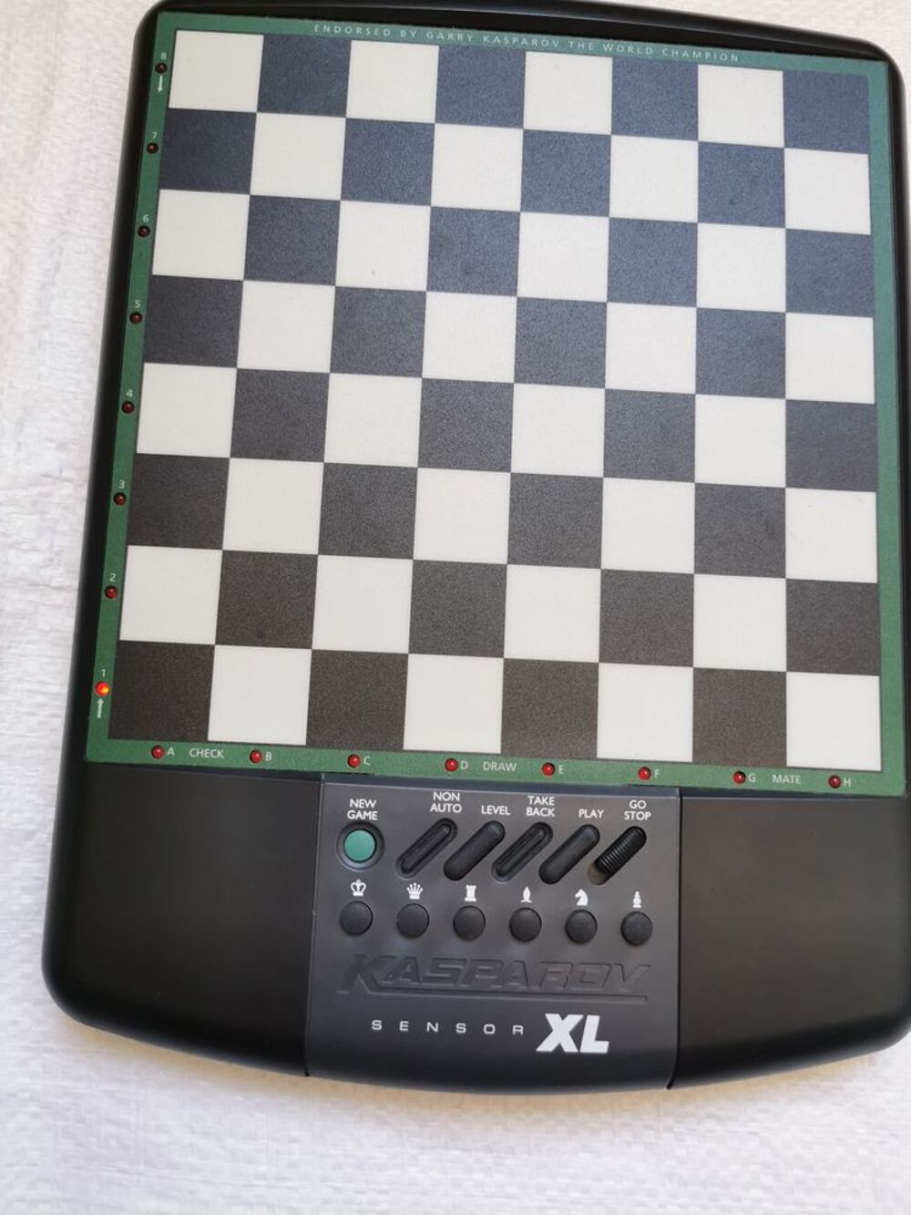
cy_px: 608
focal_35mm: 27
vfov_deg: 65.3
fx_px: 947
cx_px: 456
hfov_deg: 51.4
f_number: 1.6
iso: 160
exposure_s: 1/100
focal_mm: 5.56
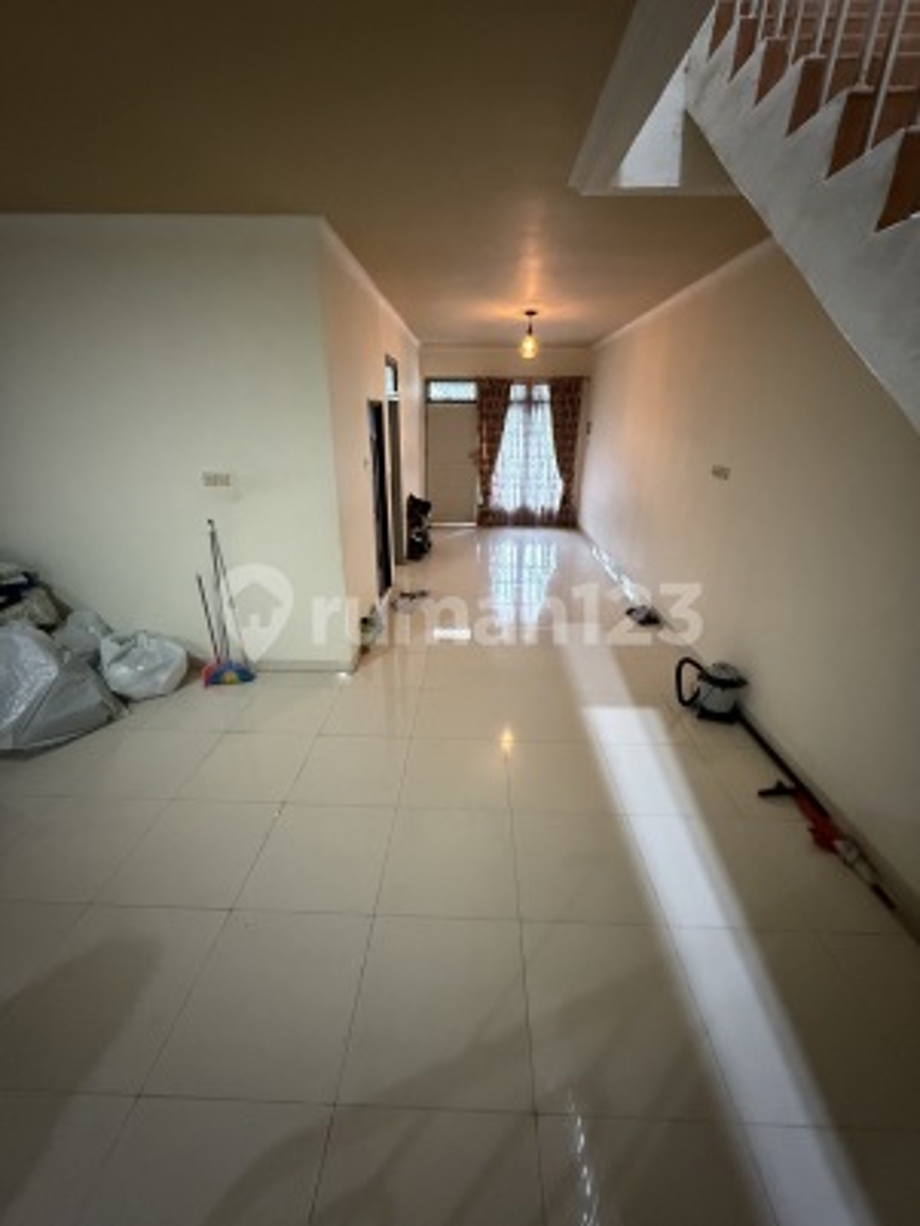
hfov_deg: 85.7
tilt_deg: -21.9
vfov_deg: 102.0
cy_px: 613
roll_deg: -1.0
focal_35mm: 14
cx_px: 460
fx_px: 496
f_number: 2.2
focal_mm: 2.22
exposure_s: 1/50
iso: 1000
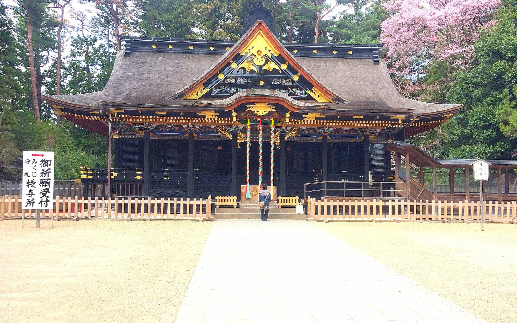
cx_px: 260
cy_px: 173
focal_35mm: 31
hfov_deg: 61.2
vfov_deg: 40.6
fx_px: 437
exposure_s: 1/488
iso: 32
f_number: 2.2
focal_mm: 4.15
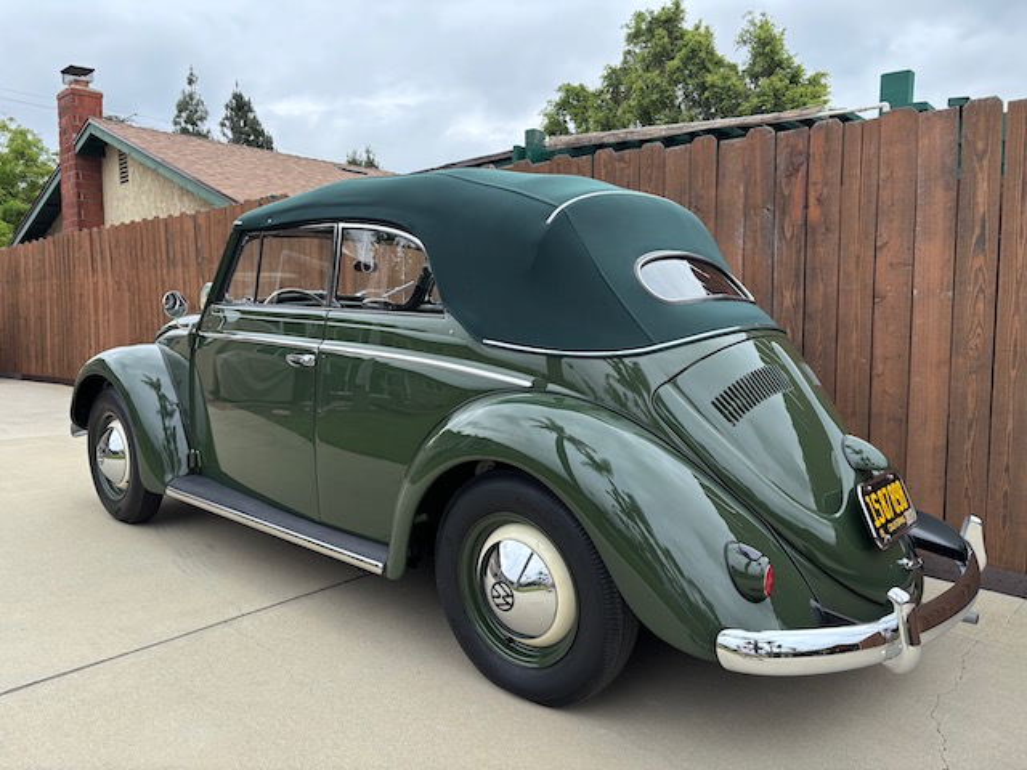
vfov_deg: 53.1
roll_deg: +0.2
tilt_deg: -6.2
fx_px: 771
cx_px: 514
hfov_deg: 67.3
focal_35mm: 26
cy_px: 385
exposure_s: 1/844
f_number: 1.6
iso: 50
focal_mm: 5.96
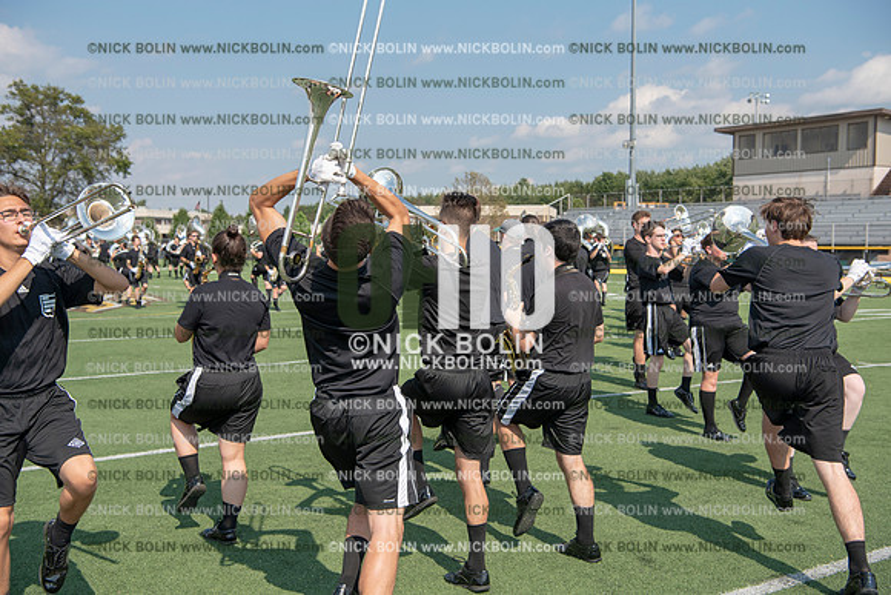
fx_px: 1040
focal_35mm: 42
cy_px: 298
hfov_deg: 46.4
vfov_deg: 31.9
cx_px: 446
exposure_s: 1/1250
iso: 200
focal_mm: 42
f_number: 5.6
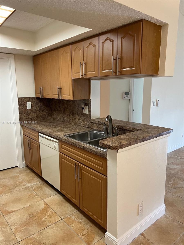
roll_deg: +1.4
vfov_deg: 67.3
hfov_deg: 53.1
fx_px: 184
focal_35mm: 26
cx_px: 92
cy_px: 122
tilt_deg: -9.6
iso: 200
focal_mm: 5.7
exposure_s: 1/60
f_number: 1.5
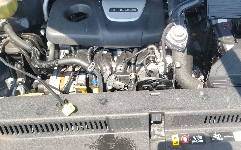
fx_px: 223
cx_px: 155
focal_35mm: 34
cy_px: 44
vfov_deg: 36.7
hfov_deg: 55.8
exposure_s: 1/162
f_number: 1.8
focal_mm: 6.7
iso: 50
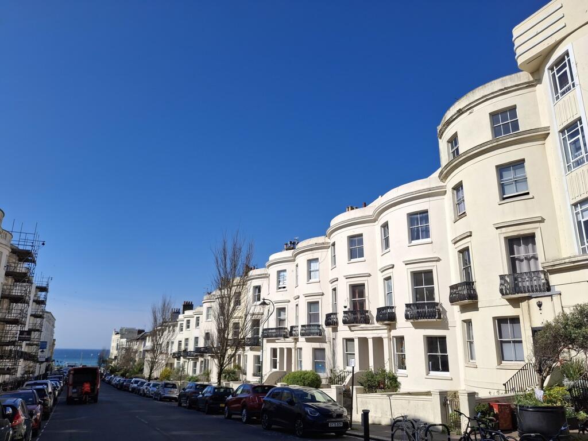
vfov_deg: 54.9
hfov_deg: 69.4
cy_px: 220
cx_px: 294
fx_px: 425
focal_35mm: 25
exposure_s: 1/3205
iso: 32
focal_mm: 4.69
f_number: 1.8
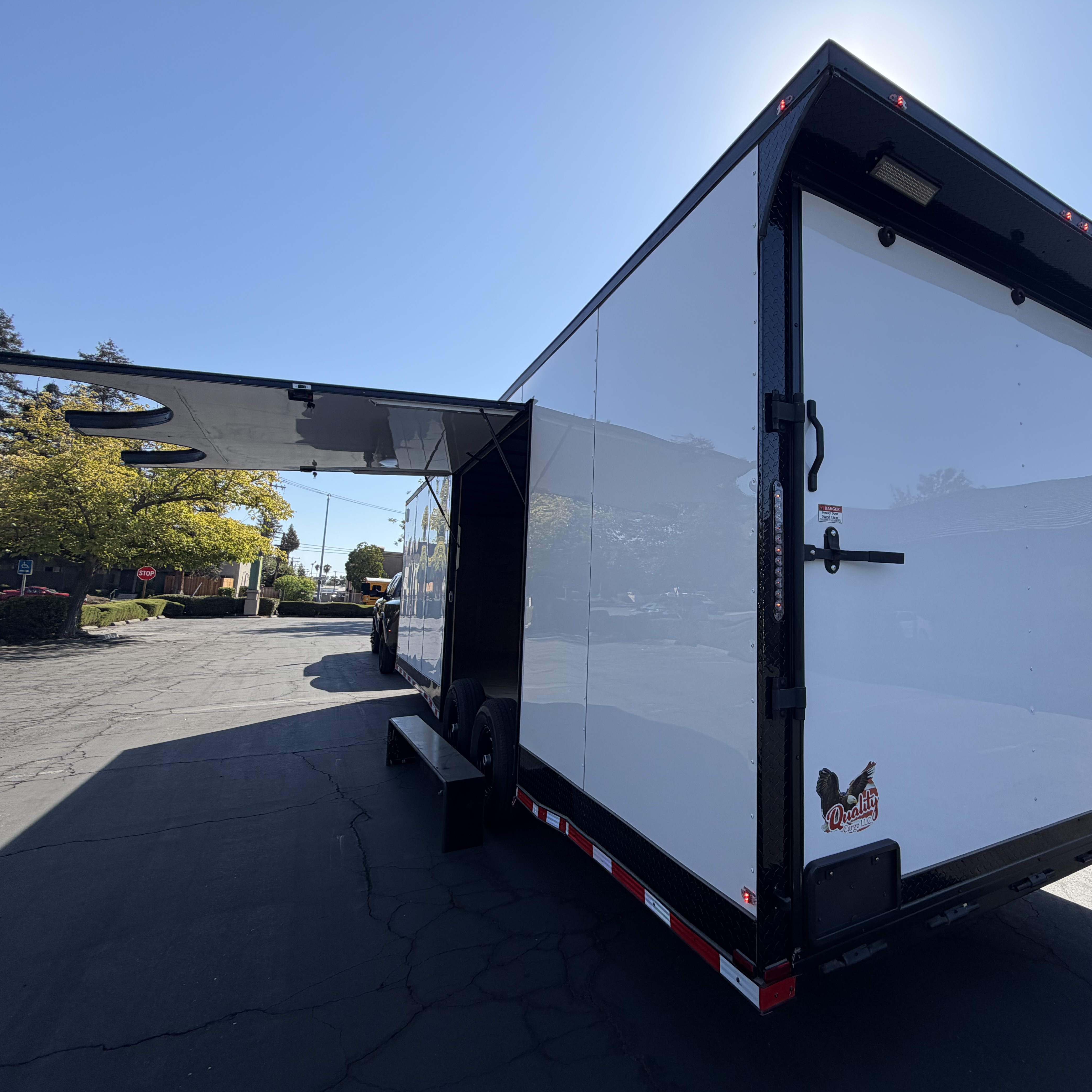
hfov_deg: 82.1
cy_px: 543
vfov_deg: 84.0
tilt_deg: +6.2
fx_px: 607
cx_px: 695
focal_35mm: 17
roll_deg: -2.4
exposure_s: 1/770
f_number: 2.2
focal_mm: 2.22
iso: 25
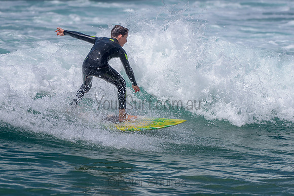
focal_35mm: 614
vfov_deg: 2.2
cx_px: 116
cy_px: 77
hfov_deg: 3.4
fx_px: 5017
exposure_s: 1/2000
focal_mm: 500
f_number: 5.6
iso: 72
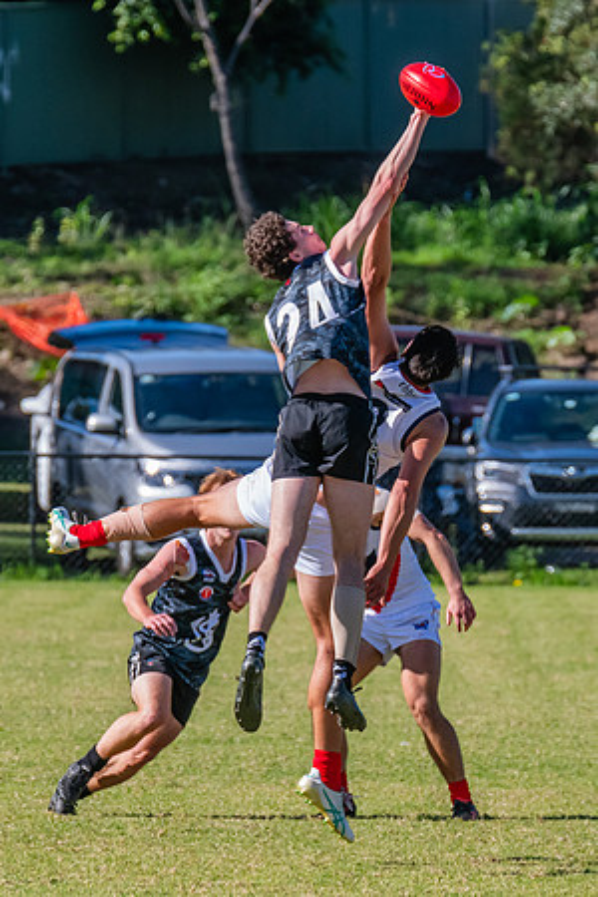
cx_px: 393
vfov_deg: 2.8
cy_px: 434
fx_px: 18661
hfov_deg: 1.8
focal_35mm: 749
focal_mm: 460
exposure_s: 1/1600
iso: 1600
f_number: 11
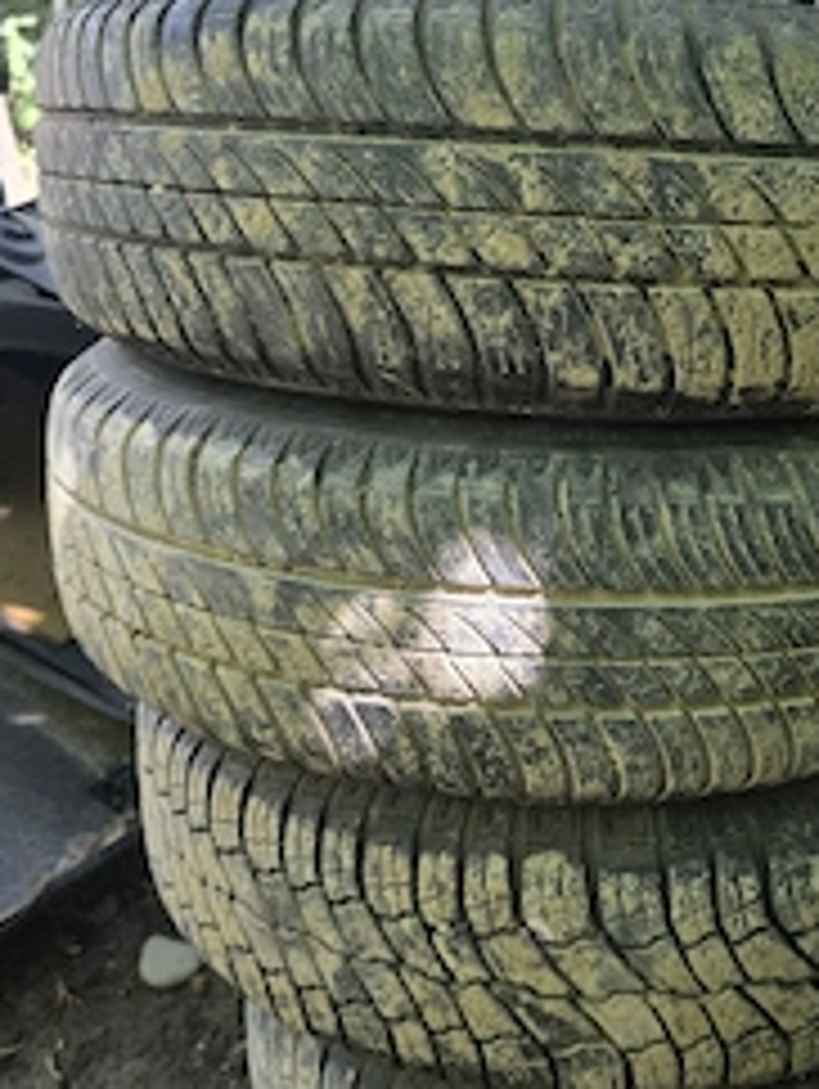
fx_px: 1197
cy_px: 513
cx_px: 616
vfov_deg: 48.9
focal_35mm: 38
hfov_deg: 36.9
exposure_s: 1/182
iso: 100
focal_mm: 6.3
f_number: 1.7
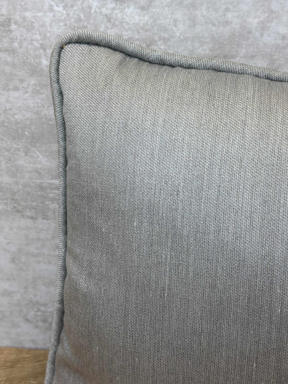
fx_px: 532
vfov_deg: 39.7
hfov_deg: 30.3
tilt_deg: -20.2
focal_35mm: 48
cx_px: 144
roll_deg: -1.7
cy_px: 192
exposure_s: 1/226
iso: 80
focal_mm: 6.86
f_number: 1.78
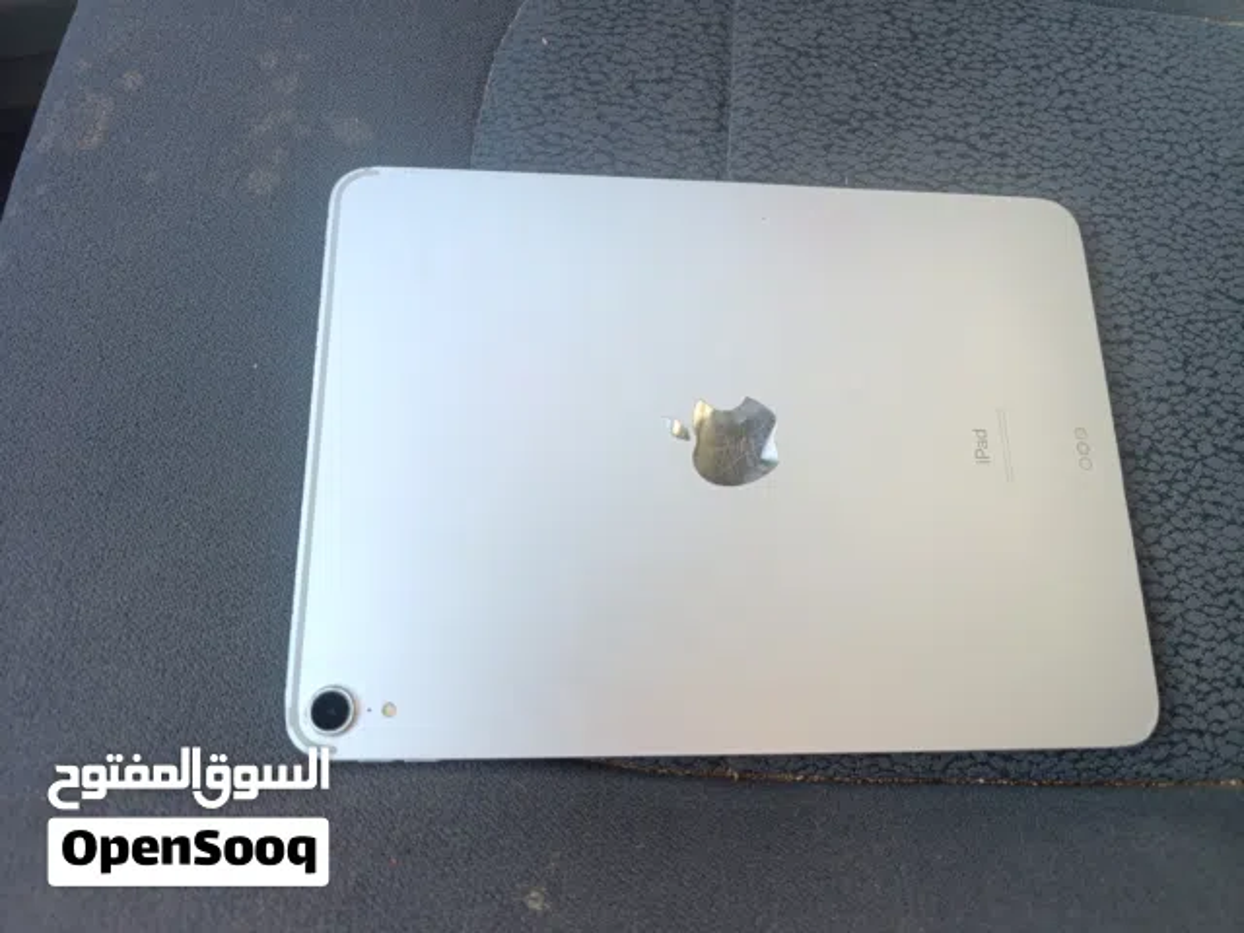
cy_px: 466
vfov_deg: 58.9
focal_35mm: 23
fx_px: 827
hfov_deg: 73.9
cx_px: 622
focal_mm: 6.14
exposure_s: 1/100
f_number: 1.6
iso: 125
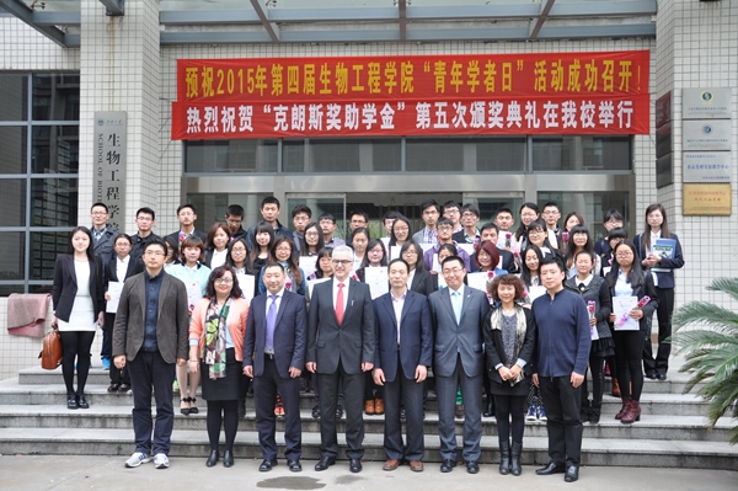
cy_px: 246
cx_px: 369
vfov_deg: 36.8
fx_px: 737
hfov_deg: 53.2
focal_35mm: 36
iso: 200
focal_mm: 24
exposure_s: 1/40
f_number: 6.3
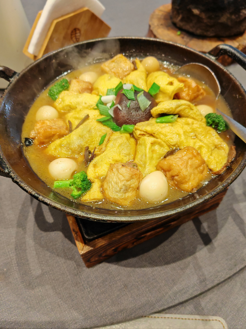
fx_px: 256
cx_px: 123
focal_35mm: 27
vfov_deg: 65.3
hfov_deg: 51.4
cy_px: 164
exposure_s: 1/100
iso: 400
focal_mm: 5.52
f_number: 1.95
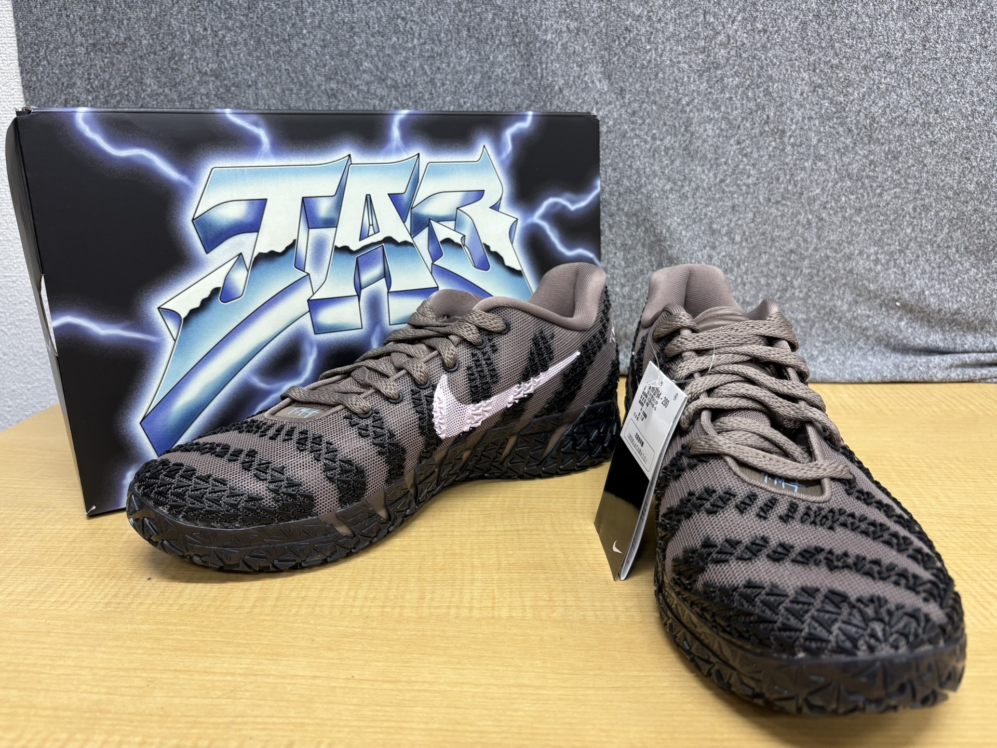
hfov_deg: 67.3
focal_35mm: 26
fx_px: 749
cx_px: 498
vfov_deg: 53.1
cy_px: 374
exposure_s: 1/60
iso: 80
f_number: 1.6
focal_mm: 5.96
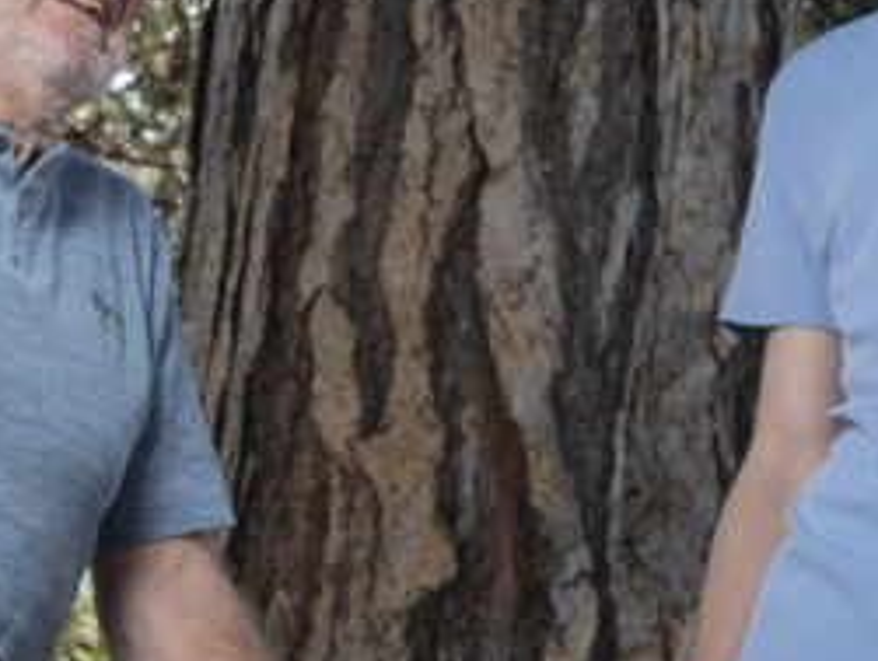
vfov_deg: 10.8
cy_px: 199
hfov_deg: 14.3
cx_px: 518
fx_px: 3505
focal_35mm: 138
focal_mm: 31.5
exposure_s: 1/200
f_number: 5.6
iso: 125
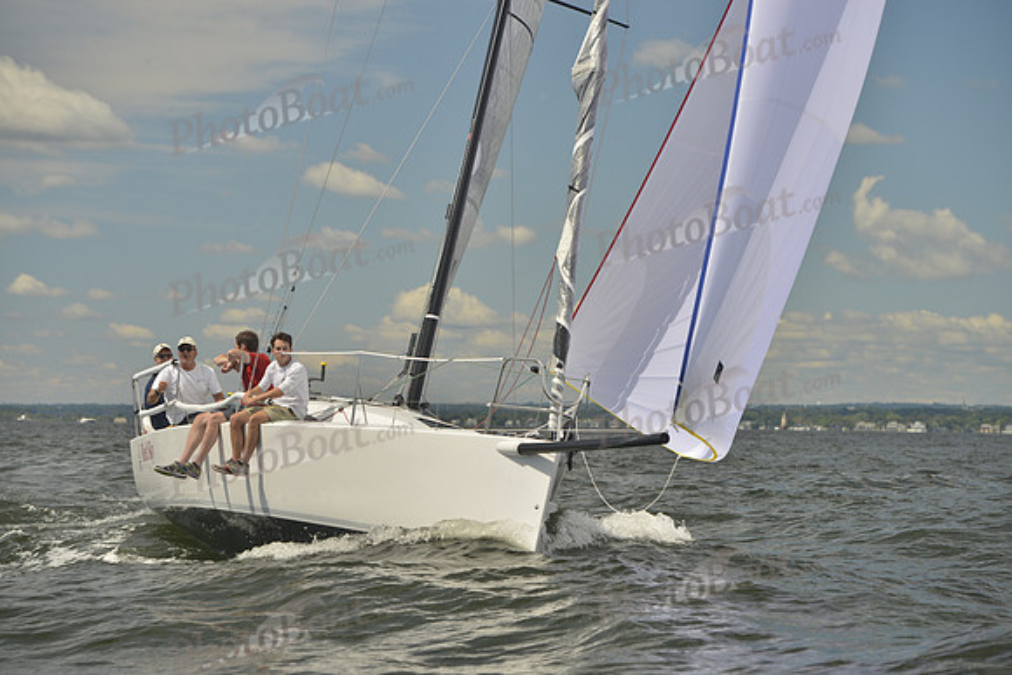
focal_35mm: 125
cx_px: 506
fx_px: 3515
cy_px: 338
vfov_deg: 11.0
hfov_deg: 16.4
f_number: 6.3
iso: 200
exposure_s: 1/800
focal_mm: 125
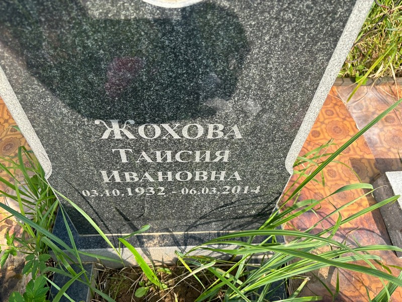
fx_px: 302
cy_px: 151
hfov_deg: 67.3
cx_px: 201
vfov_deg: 53.1
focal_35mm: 26
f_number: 1.6
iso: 50
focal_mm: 5.96
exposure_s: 1/1027
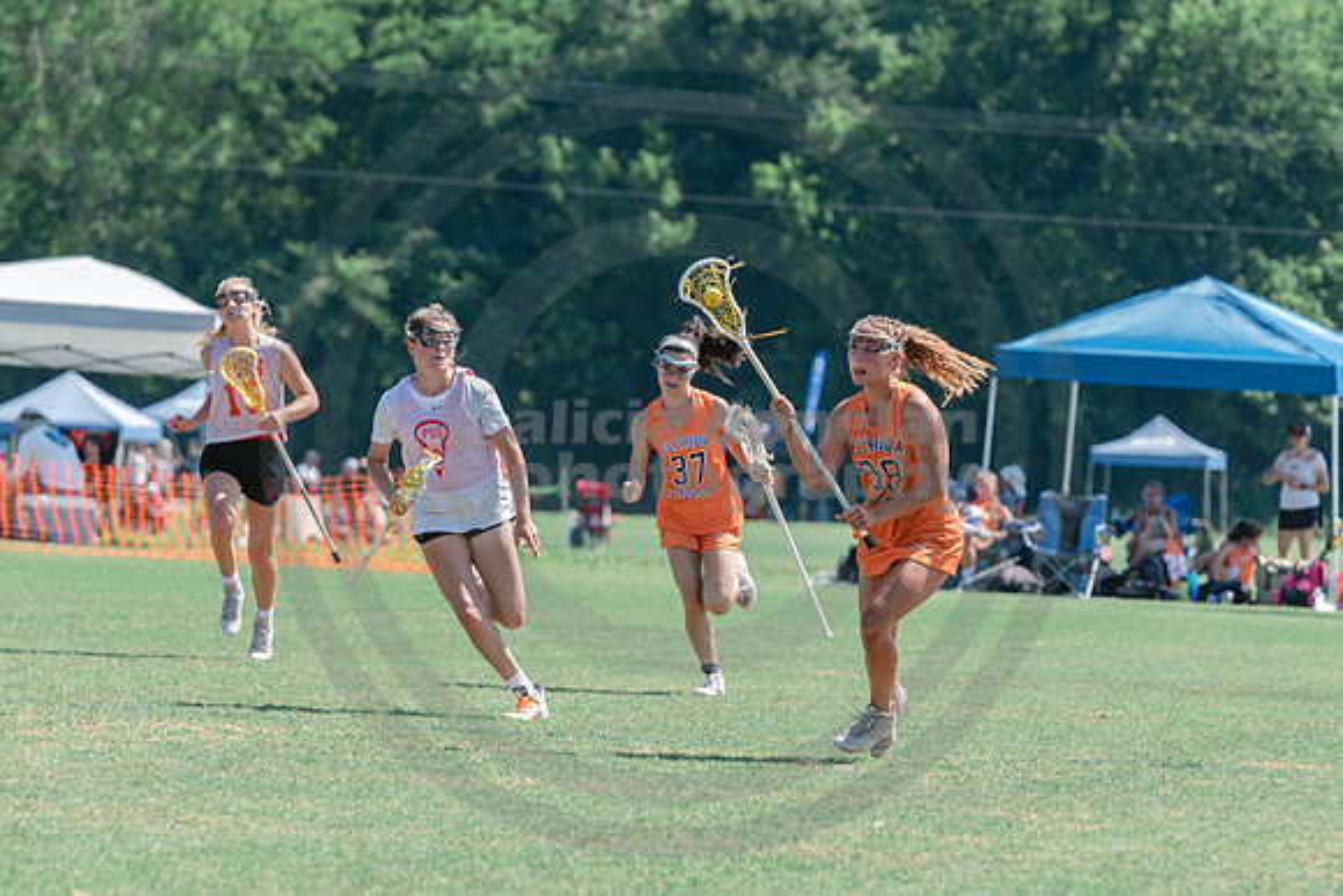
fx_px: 10539
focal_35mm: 282
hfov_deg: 7.3
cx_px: 783
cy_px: 522
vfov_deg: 4.9
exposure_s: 1/1250
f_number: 4.5
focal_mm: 185
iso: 400
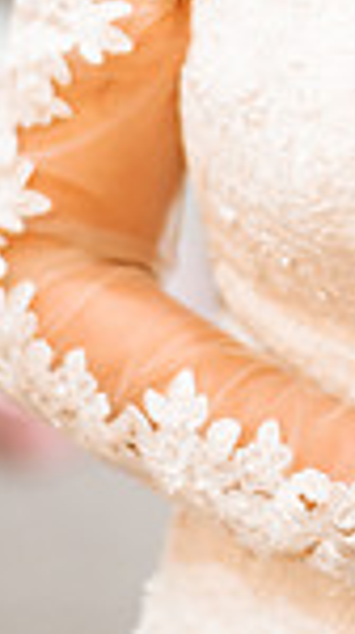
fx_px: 3056
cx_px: 549
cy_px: -110
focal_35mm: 182
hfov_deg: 6.6
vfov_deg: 11.6
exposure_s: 1/640
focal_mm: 58
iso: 1000
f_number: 1.4
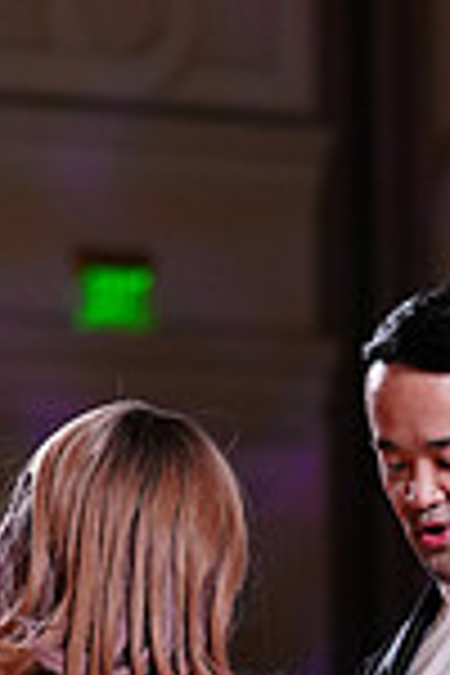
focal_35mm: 336
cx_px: 430
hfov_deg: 4.1
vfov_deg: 6.1
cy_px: 1053
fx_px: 6300
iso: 1000
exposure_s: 1/400
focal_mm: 87
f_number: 2.8
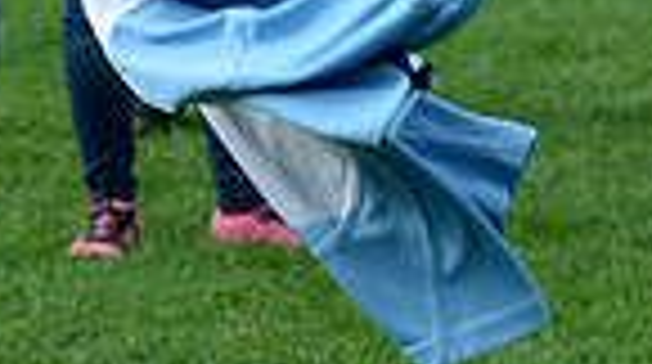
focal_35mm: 428
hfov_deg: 5.0
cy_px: -483
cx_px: 9
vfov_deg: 2.8
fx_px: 7387
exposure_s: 1/640
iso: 250
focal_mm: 102
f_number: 4.5
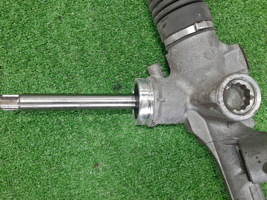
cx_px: 128
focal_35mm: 28
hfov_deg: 63.4
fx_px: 216
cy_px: 104
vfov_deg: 49.7
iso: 230
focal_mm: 3.93
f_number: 1.7
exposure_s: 1/50
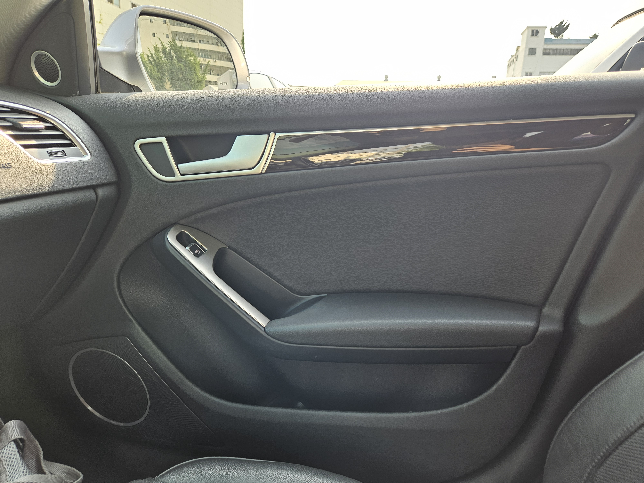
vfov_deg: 58.9
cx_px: 322
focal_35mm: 23
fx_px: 428
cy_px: 242
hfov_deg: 73.9
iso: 40
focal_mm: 5.4
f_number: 1.8
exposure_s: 1/120
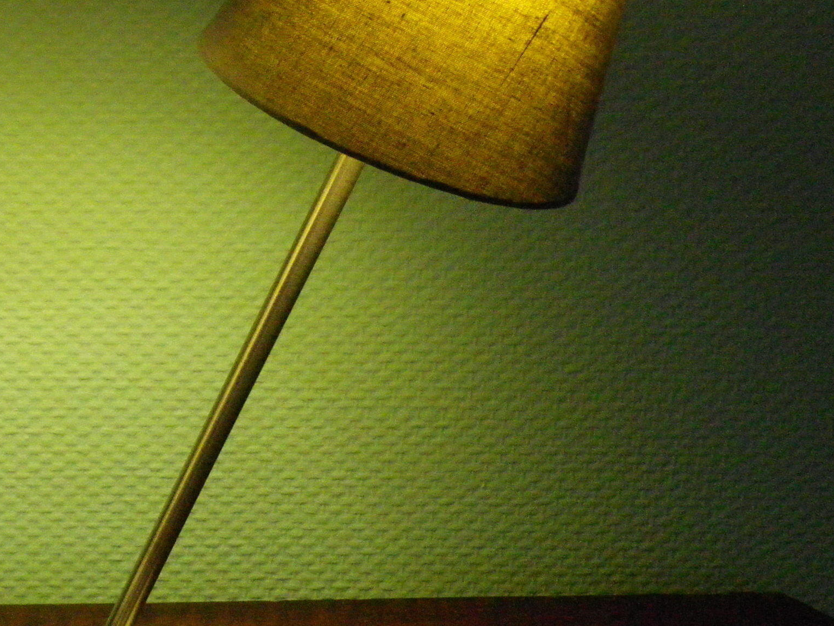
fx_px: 1759
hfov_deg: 24.6
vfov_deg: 20.1
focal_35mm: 73
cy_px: 215
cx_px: -111
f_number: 2.6
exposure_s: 1/60
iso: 500
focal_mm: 4.9
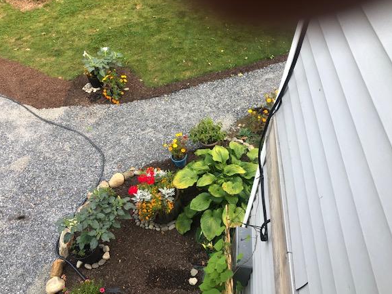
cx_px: 182
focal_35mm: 31
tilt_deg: -46.9
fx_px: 351
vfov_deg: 45.5
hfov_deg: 58.3
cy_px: 156
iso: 25
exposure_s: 1/120
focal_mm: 3.99
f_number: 1.8
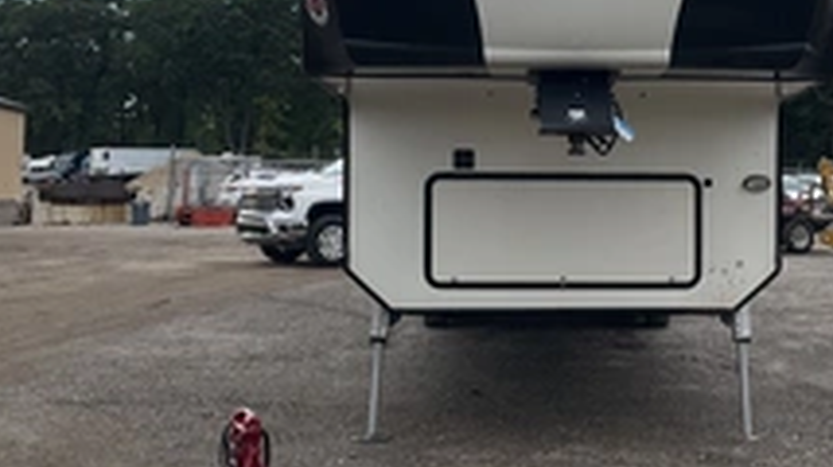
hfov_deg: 35.0
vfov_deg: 20.1
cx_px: 572
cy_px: 97
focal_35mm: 59
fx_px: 1302
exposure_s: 1/529
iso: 25
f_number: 1.8
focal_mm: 3
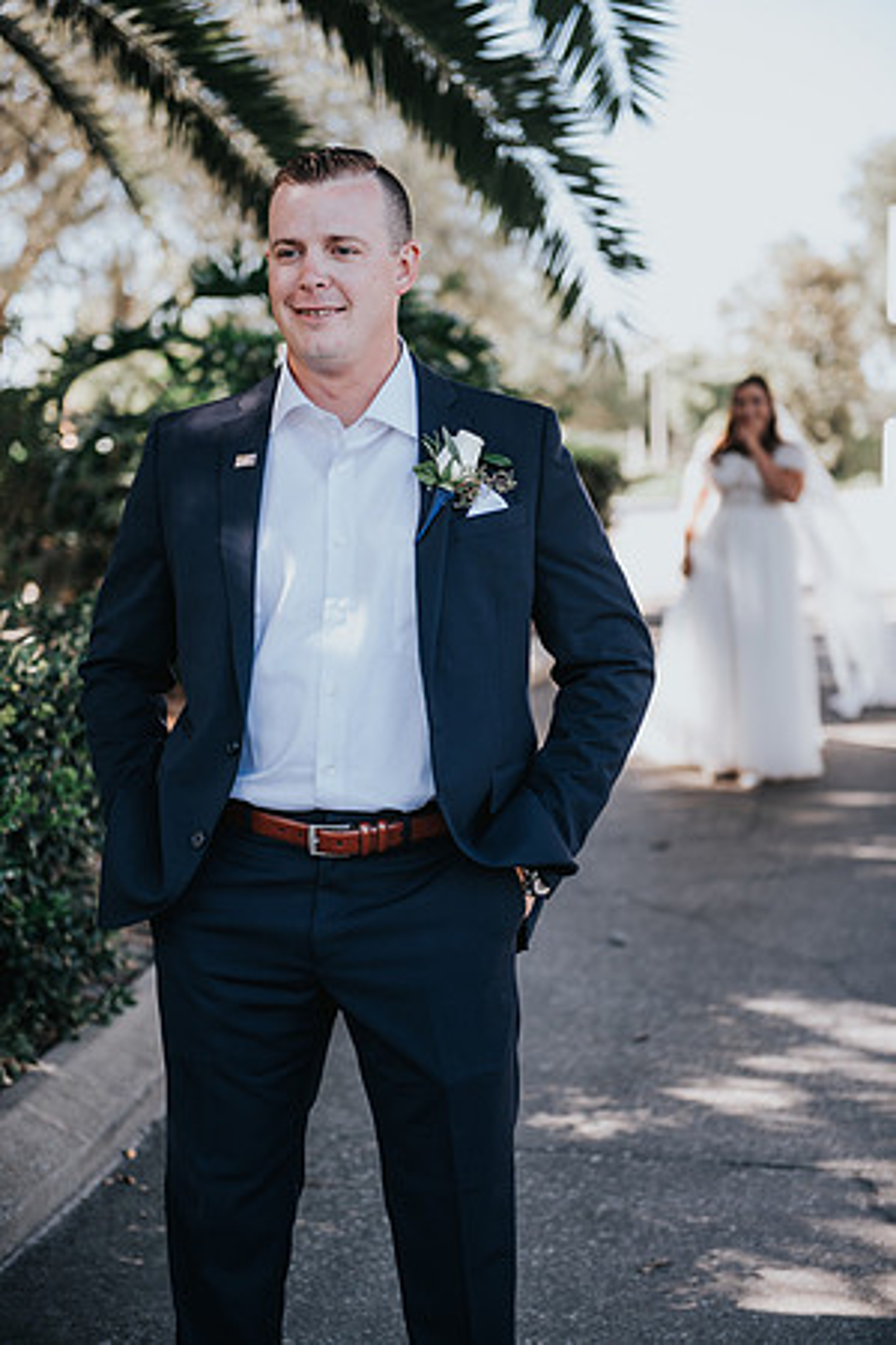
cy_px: 672
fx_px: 2613
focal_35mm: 70
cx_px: 448
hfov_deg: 19.5
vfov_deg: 28.8
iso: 125
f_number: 2.8
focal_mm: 70
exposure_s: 1/160
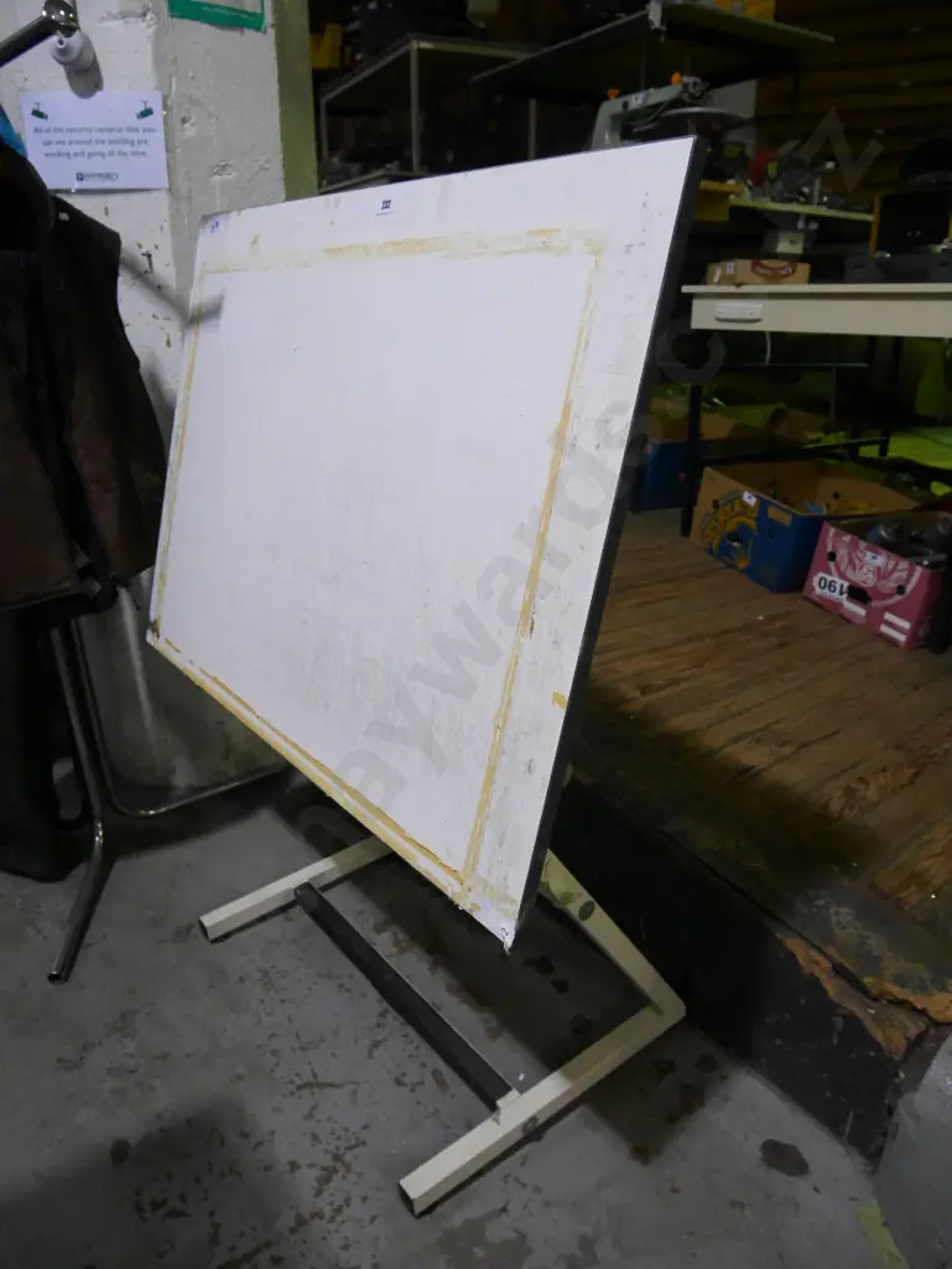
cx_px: 476
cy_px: 634
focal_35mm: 24
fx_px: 879
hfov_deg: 56.9
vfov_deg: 71.6
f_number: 4
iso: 3200
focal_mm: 12
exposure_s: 1/250
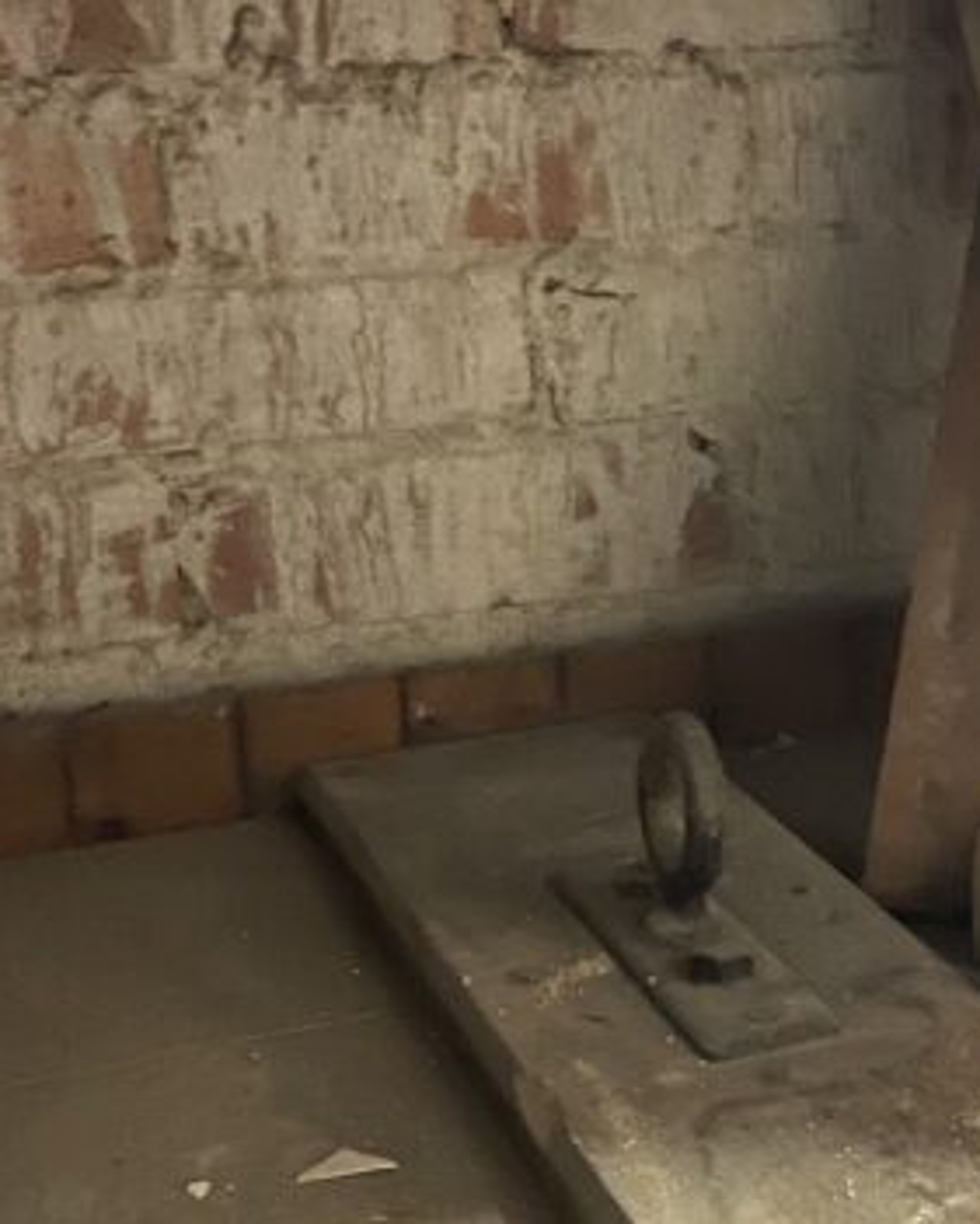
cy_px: 558
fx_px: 2682
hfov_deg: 20.2
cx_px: 917
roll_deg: +1.1
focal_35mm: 74
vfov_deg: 25.7
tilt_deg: -10.1
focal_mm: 4.2
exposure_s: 1/13
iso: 400
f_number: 1.6
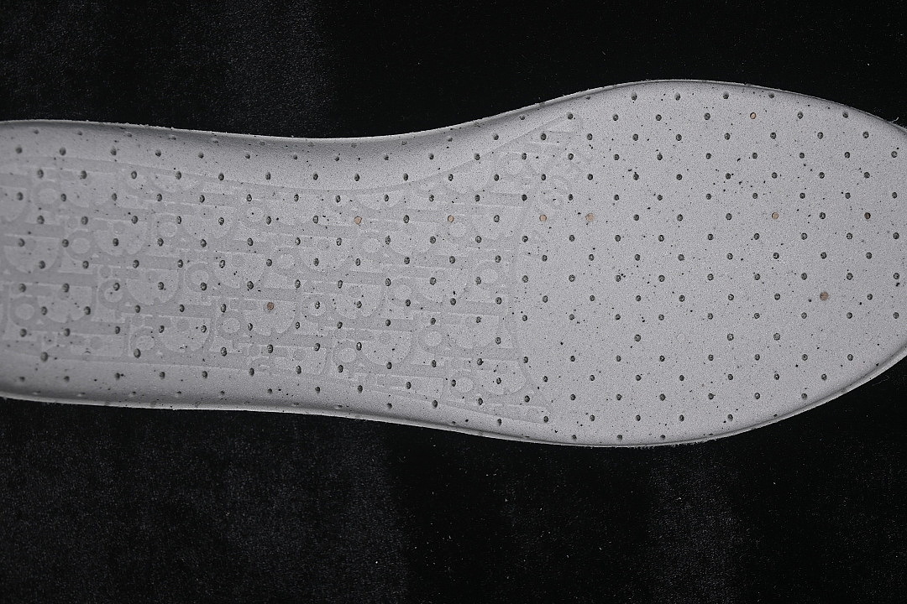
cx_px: 454
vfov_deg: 18.2
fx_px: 1889
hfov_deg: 27.0
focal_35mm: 75
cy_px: 302
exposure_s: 1/80
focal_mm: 50
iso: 160
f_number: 7.1
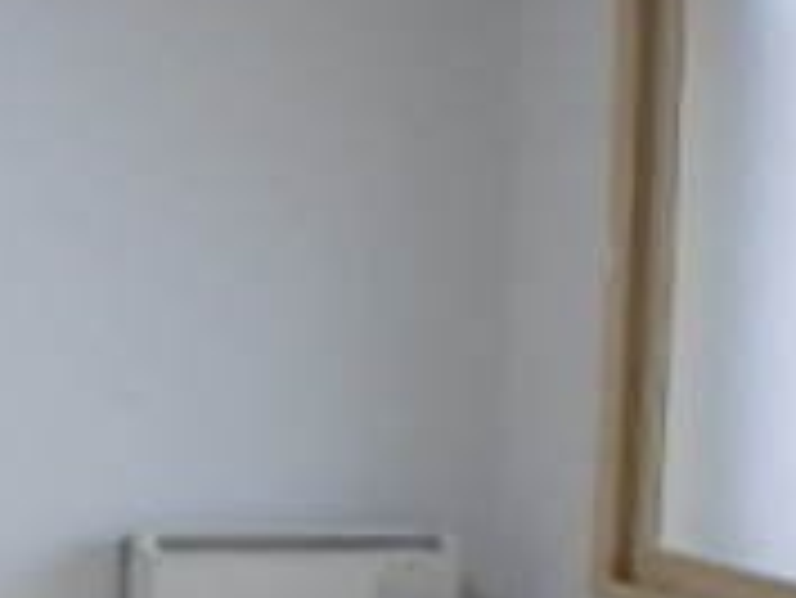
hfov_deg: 21.0
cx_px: -450
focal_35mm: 76
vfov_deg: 19.2
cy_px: 463
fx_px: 1749
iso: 200
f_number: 3.5
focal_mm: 3.7
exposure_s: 1/40
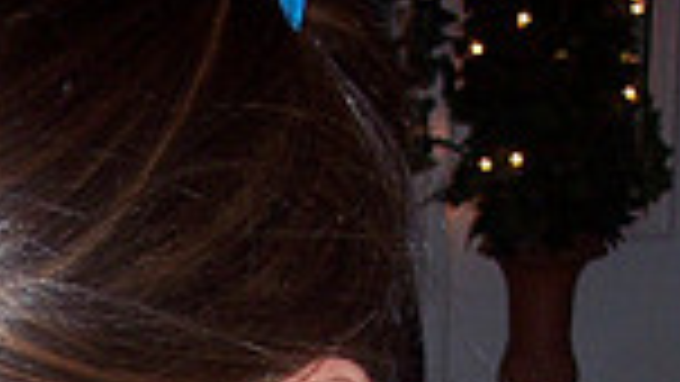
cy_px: 959
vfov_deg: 7.0
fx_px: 2940
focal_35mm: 163
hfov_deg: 13.0
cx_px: -32
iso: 100
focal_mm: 8
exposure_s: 1/60
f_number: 2.8
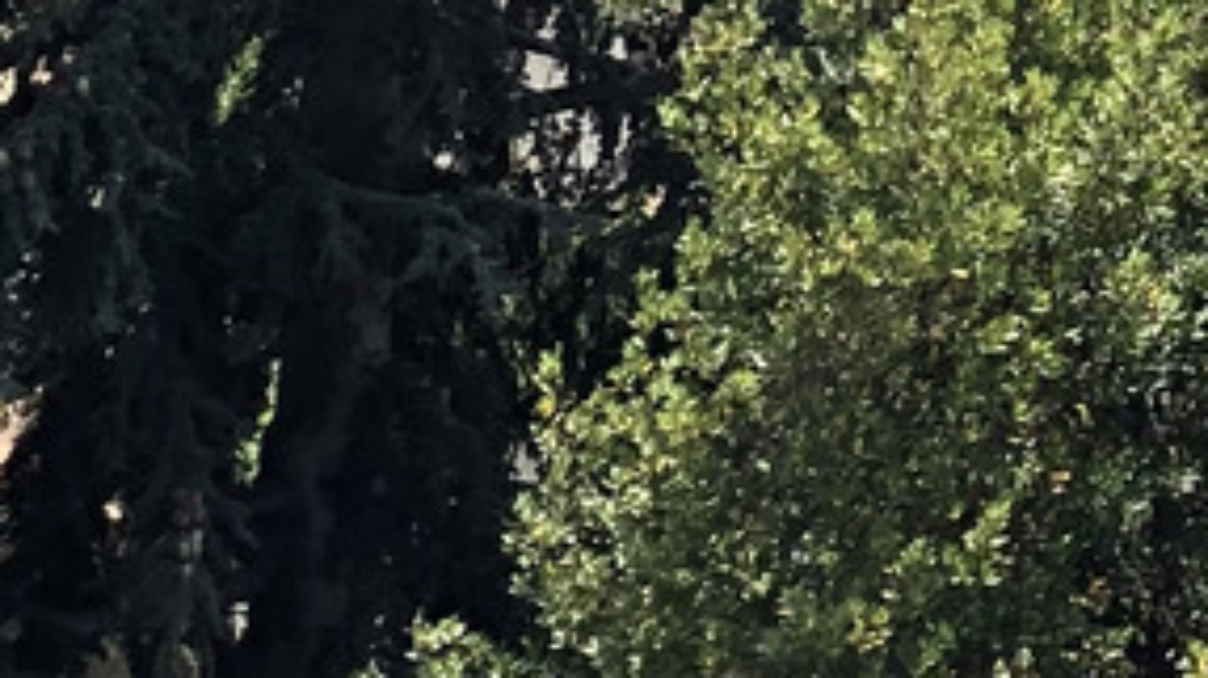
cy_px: -1508
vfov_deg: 3.7
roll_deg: +1.9
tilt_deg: +0.7
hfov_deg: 6.5
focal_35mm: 316
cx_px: 2951
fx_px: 10115
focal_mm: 6
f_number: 2.4
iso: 16
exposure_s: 1/442
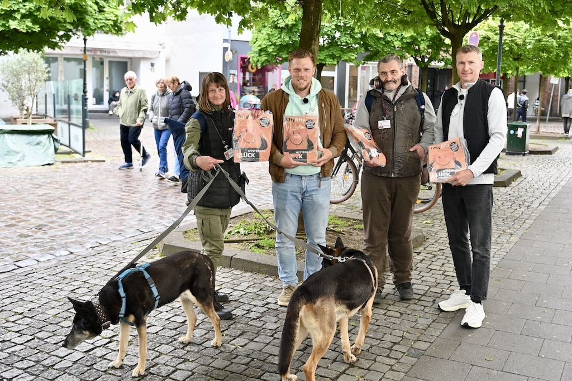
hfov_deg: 60.3
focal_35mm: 31
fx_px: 493
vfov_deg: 42.3
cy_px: 190
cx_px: 286
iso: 100
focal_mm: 31
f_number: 2.8
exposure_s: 1/125
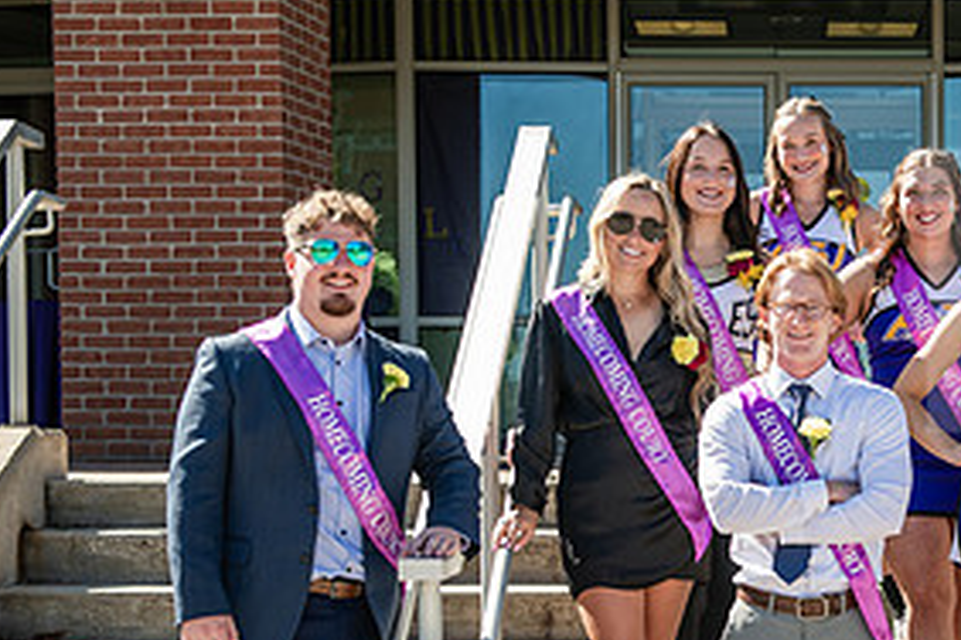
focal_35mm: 108
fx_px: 2883
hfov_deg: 18.5
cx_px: 918
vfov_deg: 12.6
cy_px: 542
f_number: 4
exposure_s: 1/500
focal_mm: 48
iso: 160
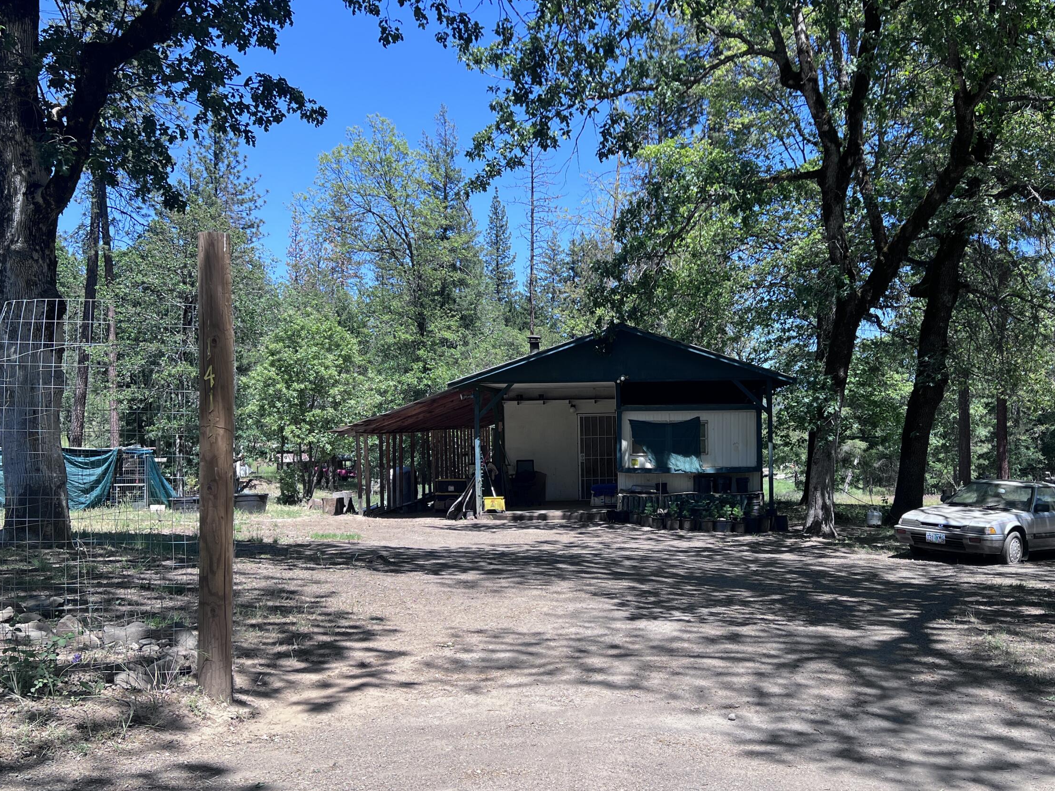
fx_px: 1067
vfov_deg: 40.6
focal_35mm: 35
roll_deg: +1.6
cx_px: 651
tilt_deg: +0.3
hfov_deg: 52.1
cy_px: 432
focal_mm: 5.7
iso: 50
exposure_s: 1/1597
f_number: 1.5
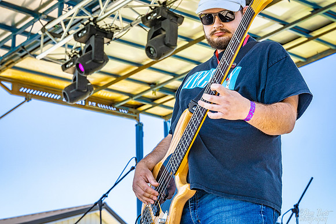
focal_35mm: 78
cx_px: 168
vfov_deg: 17.5
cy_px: 112
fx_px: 728
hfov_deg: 26.0
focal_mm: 52
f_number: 5.6
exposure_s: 1/320
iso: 250
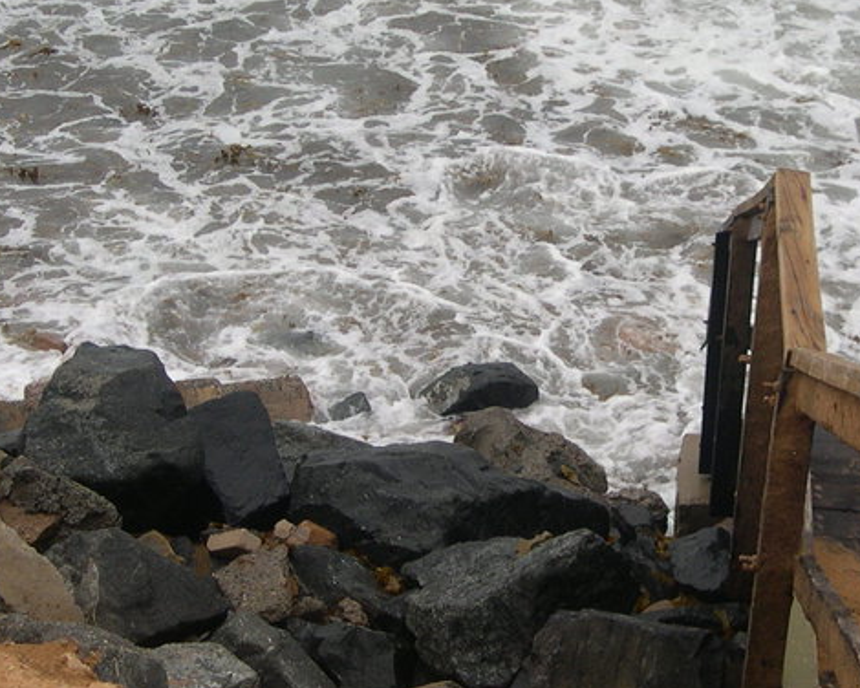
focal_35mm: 79
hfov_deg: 24.1
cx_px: 423
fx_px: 2011
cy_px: 214
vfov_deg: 19.3
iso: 100
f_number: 2.8
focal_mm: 8
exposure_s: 1/566
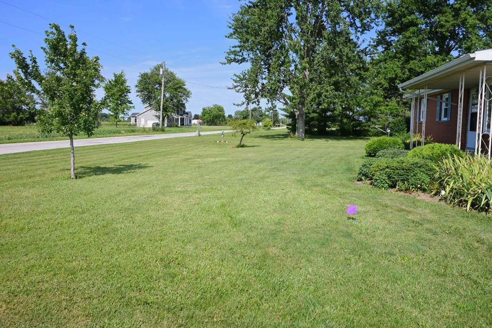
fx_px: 420
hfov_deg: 60.7
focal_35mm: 31
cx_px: 246
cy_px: 164
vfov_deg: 42.6
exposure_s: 1/400
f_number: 7.1
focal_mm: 20.5
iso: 100
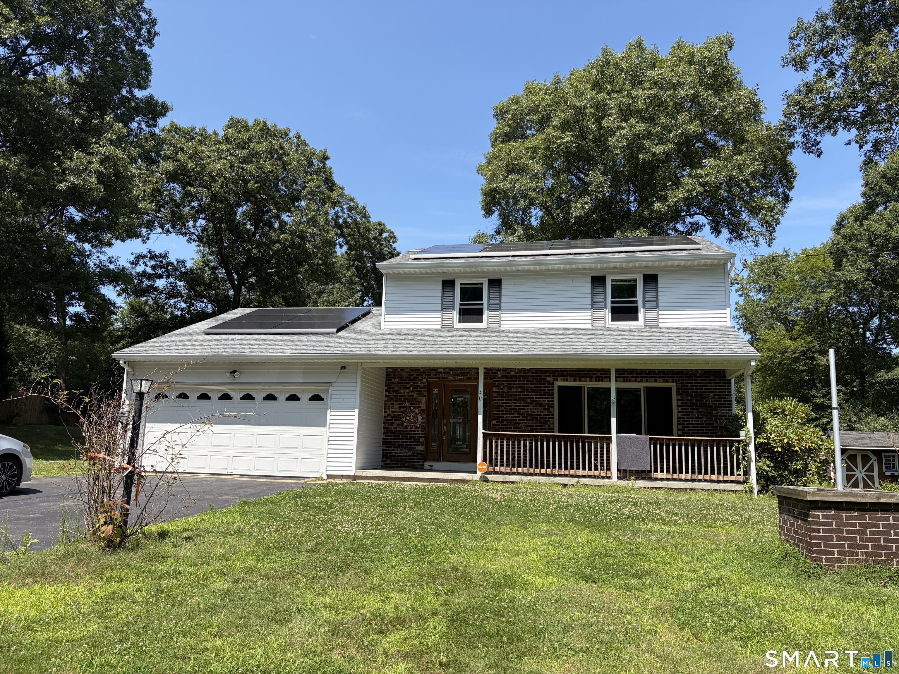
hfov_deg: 67.3
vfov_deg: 53.1
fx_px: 675
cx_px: 450
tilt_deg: +10.9
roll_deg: -1.1
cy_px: 337
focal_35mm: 26
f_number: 1.6
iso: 50
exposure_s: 1/2075
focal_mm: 5.96
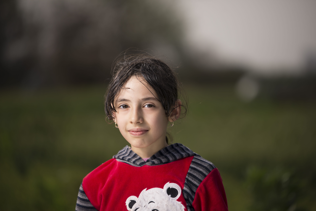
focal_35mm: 190
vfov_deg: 7.2
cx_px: 158
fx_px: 1668
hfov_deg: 10.8
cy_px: 106
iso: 100
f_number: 2.8
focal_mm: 190
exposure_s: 1/3200
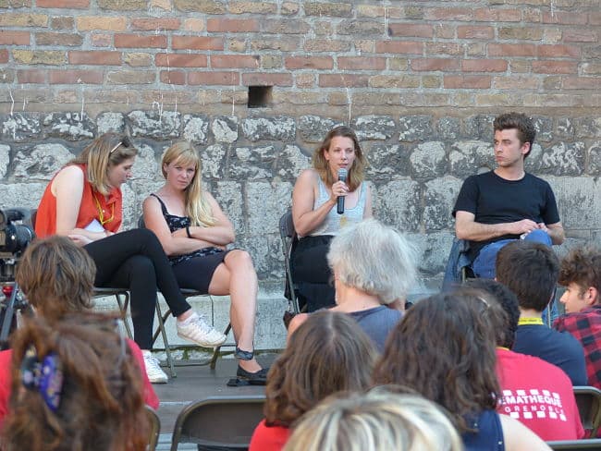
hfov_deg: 14.1
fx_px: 2432
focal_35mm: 140
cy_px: 226
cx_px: 300
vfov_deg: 10.6
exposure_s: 1/125
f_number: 2.8
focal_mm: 25.2
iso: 100
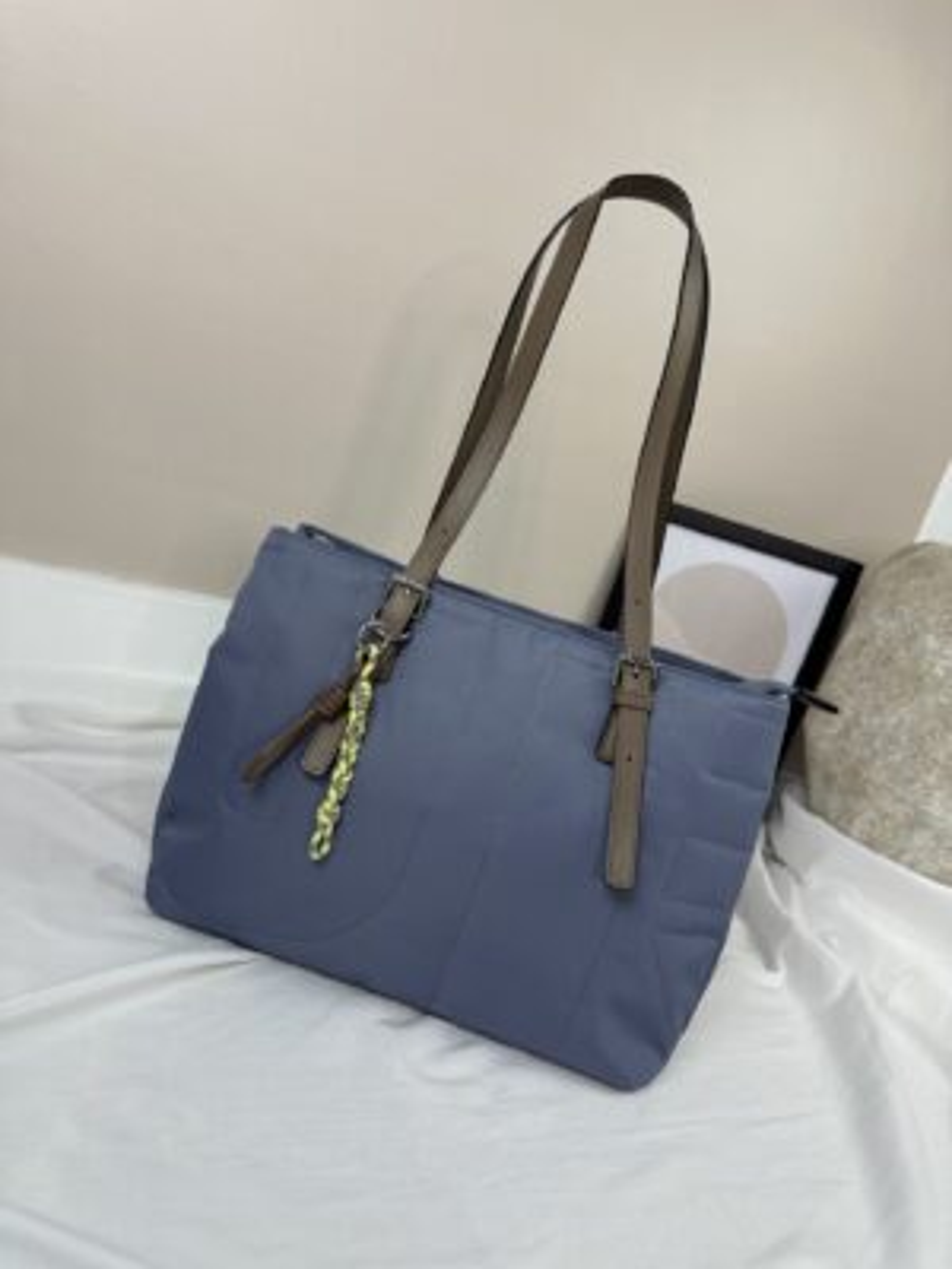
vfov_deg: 71.6
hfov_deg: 56.8
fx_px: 880
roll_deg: -18.3
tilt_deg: -15.6
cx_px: 476
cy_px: 634
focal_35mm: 24
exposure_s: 1/100
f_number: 1.78
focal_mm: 6.86
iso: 80
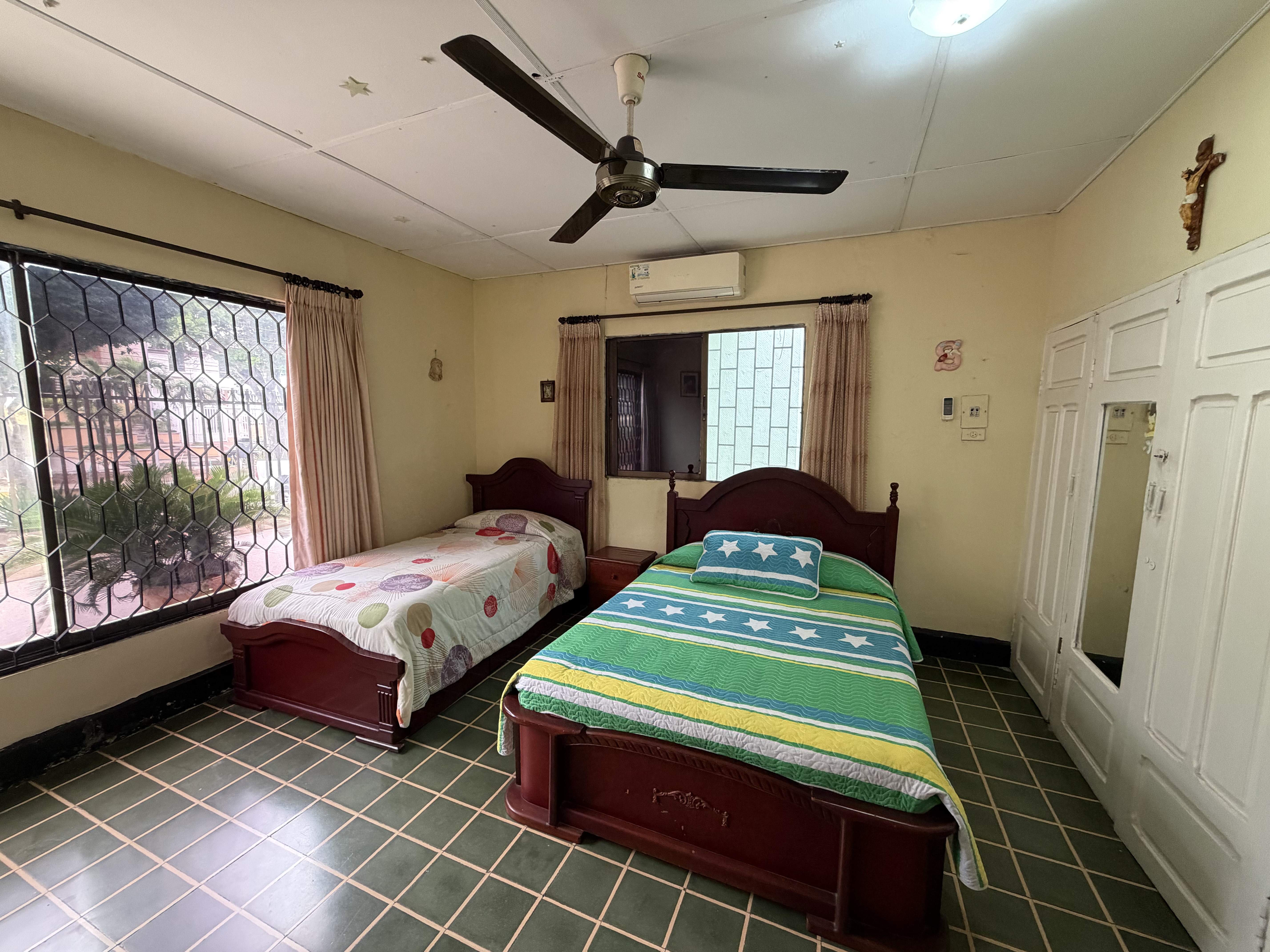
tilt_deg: -6.8
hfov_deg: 102.1
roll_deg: -0.4
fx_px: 514
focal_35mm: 14
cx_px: 635
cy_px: 476
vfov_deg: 85.7
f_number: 2.2
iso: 320
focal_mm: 2.22
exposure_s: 1/63
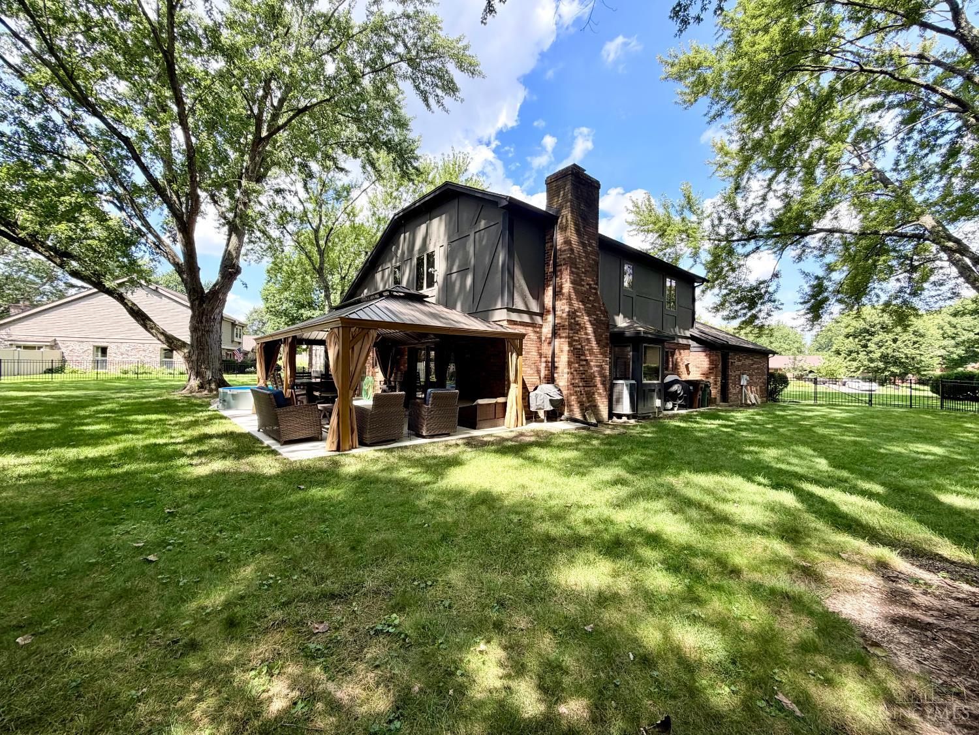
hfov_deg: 102.1
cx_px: 490
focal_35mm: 14
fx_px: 396
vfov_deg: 85.7
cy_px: 368
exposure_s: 1/442
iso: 64
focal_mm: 2.22
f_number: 2.2
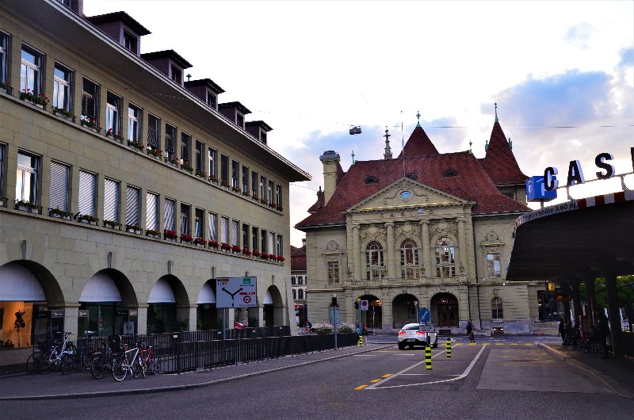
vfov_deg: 36.7
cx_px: 317
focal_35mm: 36
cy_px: 210
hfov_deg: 53.2
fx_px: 633
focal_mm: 24
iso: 400
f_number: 8
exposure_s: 1/50
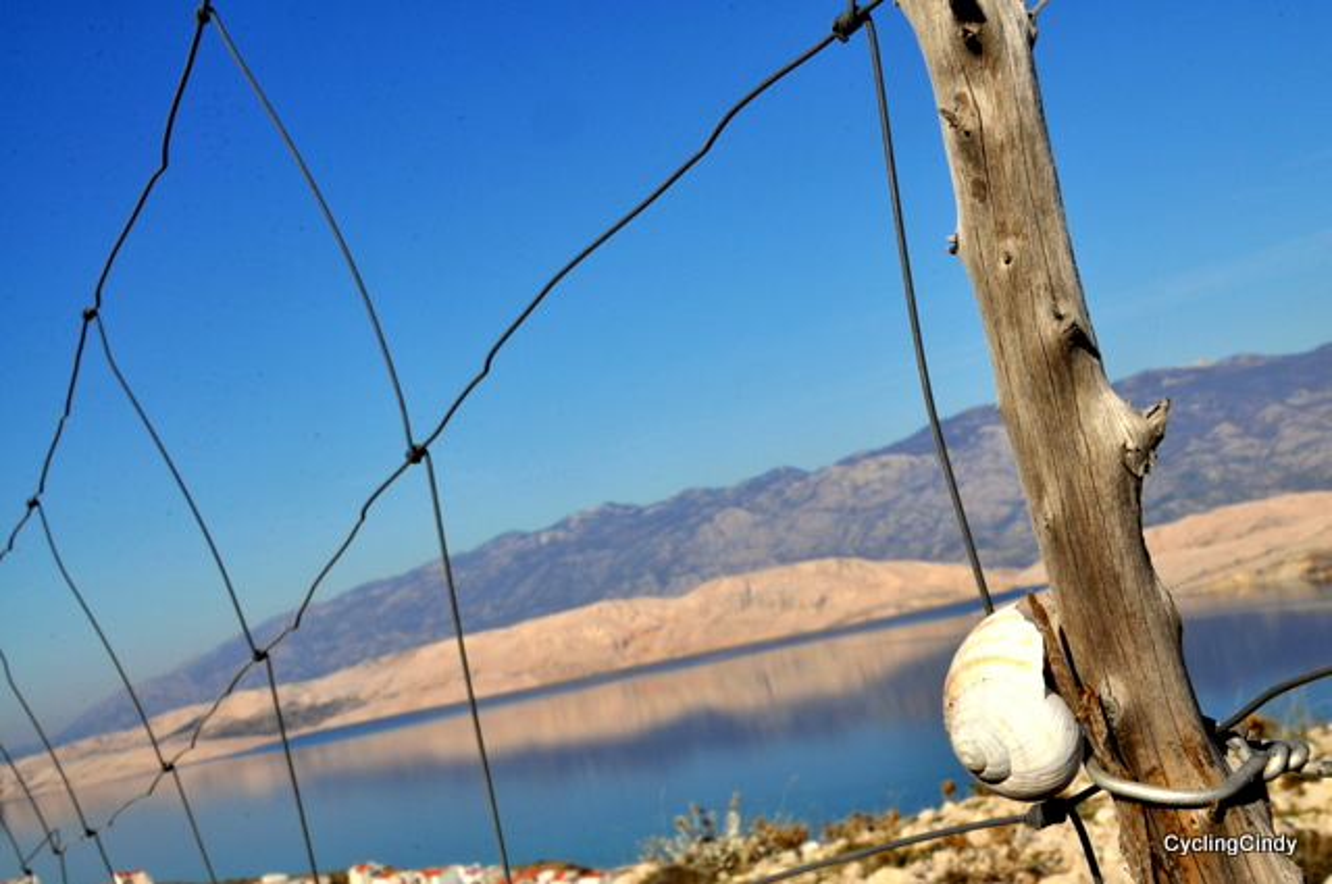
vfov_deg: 25.7
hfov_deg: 37.9
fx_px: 1940
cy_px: 442
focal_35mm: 52
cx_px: 666
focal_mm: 35
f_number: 29
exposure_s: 1/100
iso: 200
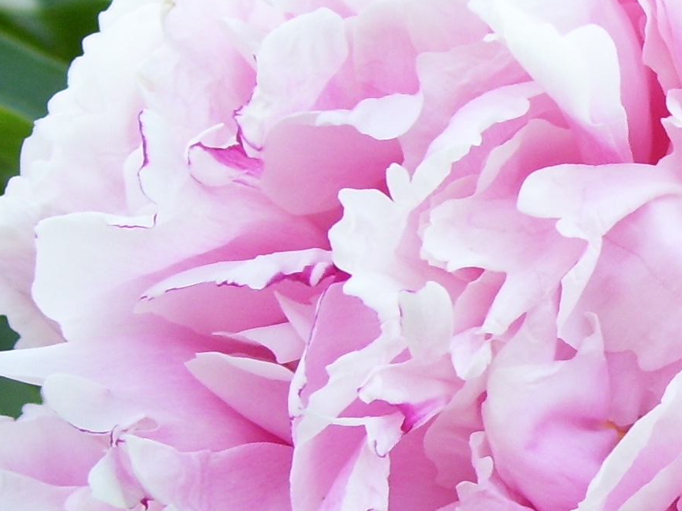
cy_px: 440
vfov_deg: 11.0
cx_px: 927
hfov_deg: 14.0
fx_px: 2640
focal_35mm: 134
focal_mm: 7.6
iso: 80
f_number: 3
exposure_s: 1/180
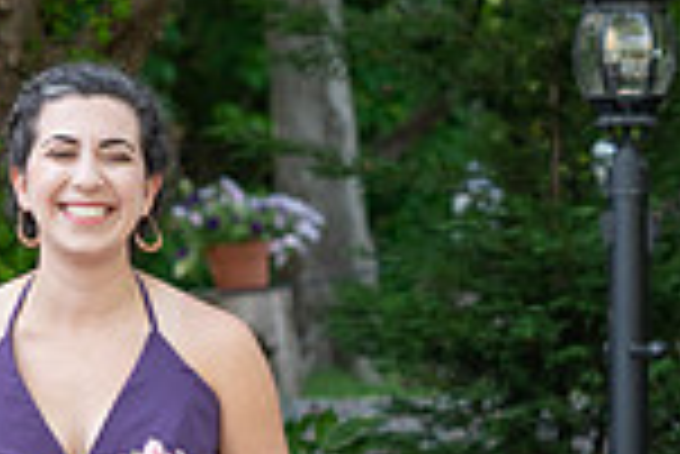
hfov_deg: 6.2
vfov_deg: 4.1
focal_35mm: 332
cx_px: 34
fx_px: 6277
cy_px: 657
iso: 250
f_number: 4
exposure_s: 1/200
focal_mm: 78
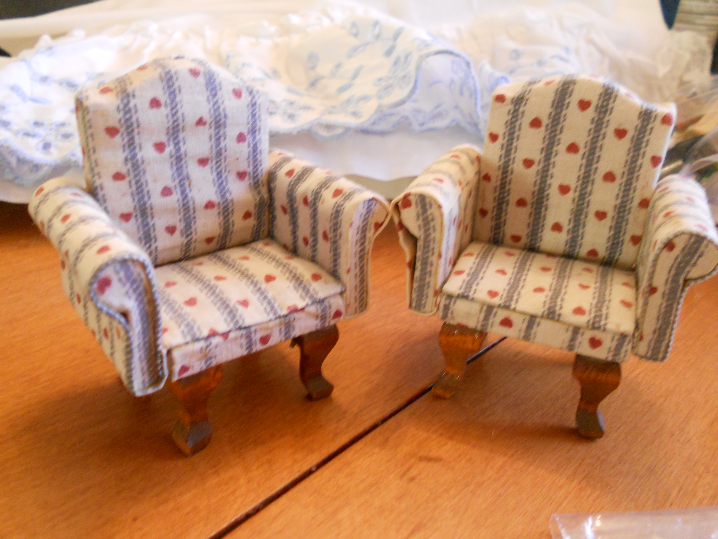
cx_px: 359
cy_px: 270
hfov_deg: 56.8
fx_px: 664
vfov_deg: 44.2
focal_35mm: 32
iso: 400
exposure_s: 1/25
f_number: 3.5
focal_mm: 5.8
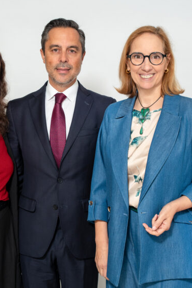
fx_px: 464
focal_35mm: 58
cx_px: 66
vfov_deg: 34.5
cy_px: 143
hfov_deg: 23.3
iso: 125
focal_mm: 38
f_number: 4
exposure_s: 1/100
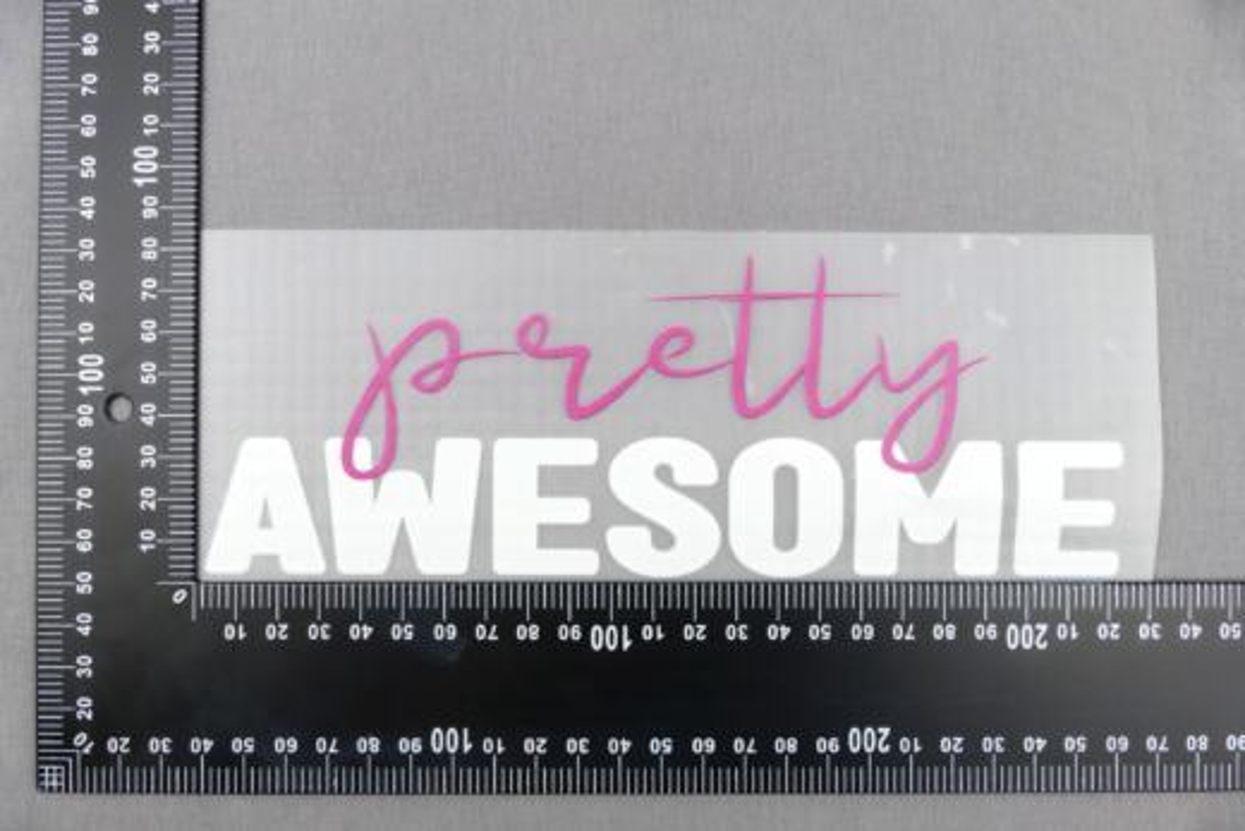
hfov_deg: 71.5
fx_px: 865
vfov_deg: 51.3
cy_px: 416
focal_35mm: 25
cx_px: 622
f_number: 8
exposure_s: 1/60
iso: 250
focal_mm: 9.12
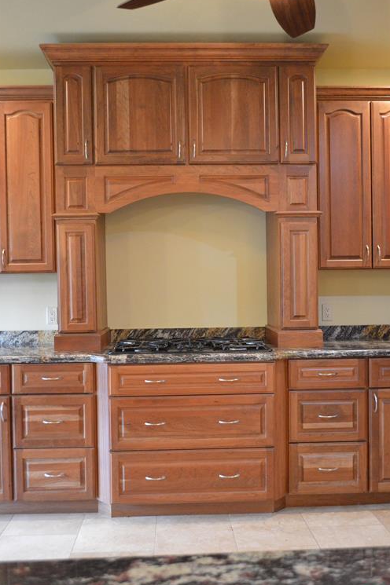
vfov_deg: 55.8
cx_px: 195
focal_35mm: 34
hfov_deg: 38.8
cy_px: 292
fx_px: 553
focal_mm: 22
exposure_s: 1/40
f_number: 3.8
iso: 3200
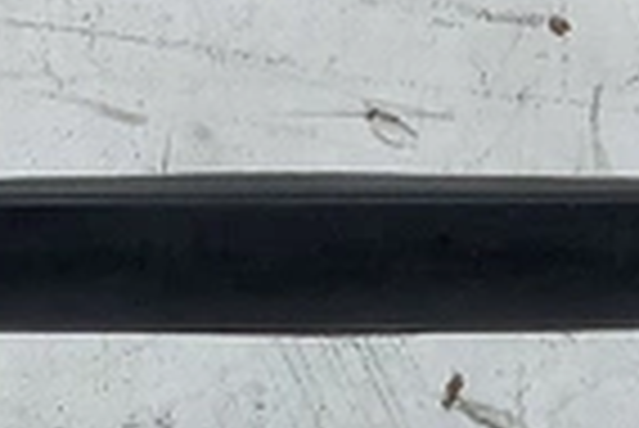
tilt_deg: -13.1
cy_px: 1093
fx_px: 3021
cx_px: 252
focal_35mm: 170
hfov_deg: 12.1
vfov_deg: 7.5
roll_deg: -0.5
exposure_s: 1/100
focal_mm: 3.3
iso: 50
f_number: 2.4
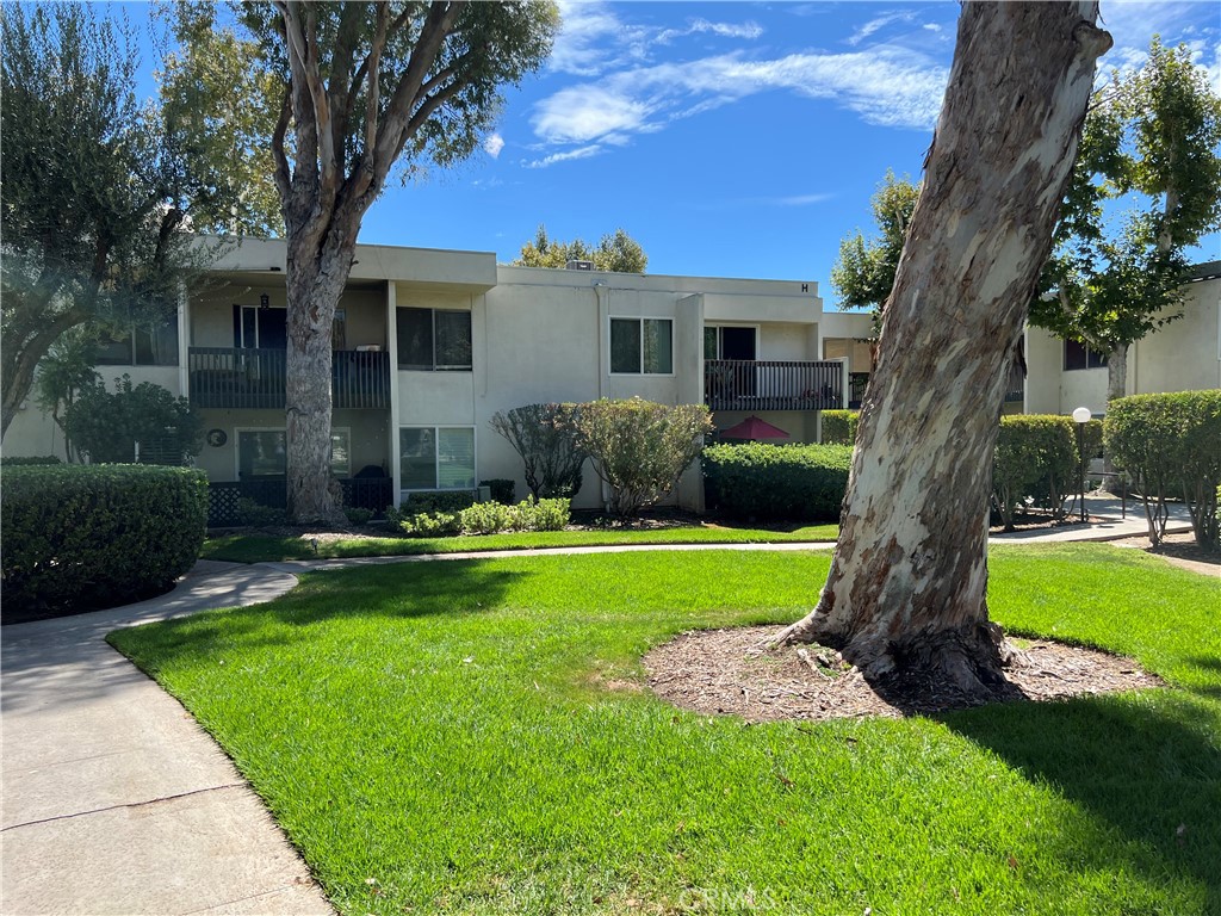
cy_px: 458
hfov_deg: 67.3
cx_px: 610
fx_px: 917
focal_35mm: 26
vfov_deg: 53.1
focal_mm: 5.7
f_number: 1.5
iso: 50
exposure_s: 1/2513
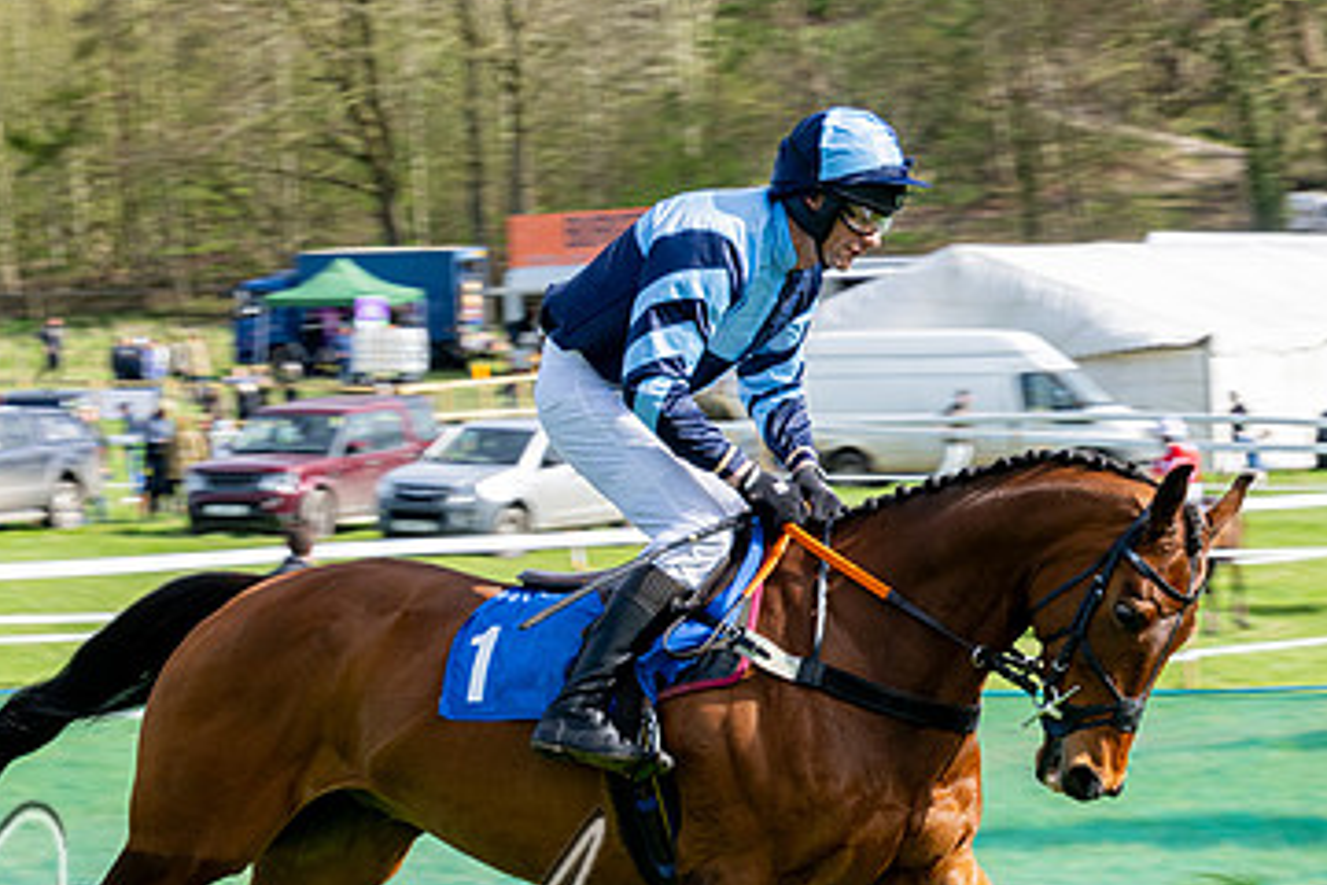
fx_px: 6929
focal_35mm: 188
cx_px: 632
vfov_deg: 7.3
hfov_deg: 10.9
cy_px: 914
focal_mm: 77
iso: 200
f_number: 11
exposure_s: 1/250
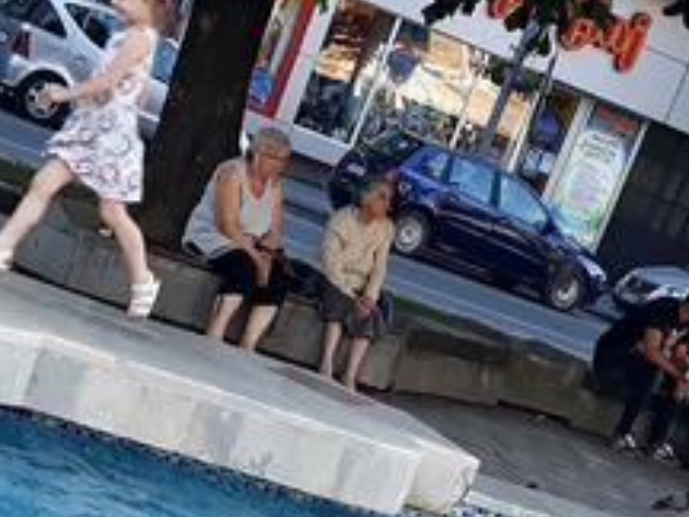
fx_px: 1990
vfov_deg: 13.9
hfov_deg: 19.5
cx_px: 191
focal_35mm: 100
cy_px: 782
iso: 40
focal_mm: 3.71
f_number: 1.7
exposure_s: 1/125
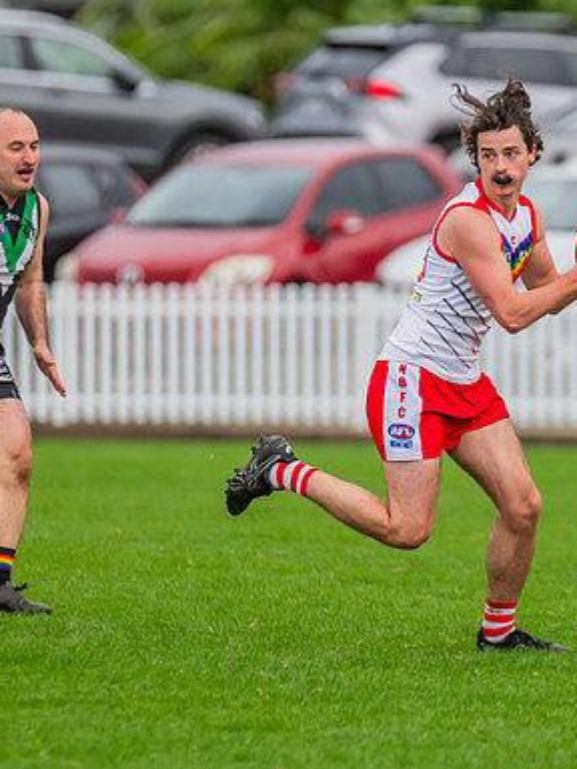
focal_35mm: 715
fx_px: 15891
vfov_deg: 2.8
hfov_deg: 2.1
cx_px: 537
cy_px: 255
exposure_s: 1/1000
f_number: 4.5
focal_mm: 330
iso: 800
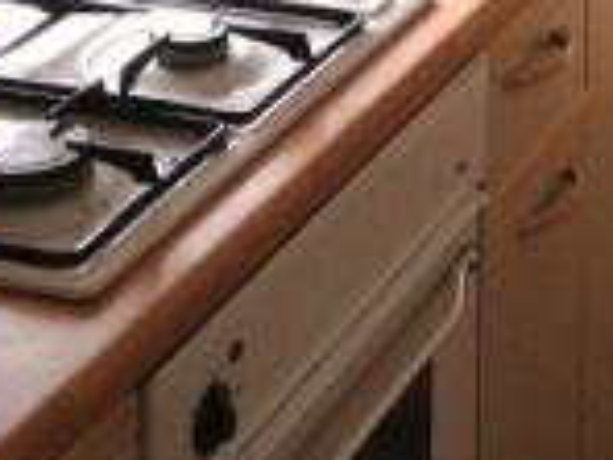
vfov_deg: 10.3
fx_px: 2444
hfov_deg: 14.0
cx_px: 685
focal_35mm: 138
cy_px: -263
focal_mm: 4.28
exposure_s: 1/20
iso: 64
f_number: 2.4
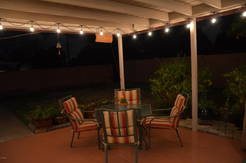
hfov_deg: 67.5
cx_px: 123
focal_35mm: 27
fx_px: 184
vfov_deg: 47.7
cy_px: 82
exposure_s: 1/13
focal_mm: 18
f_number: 3.5
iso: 1600
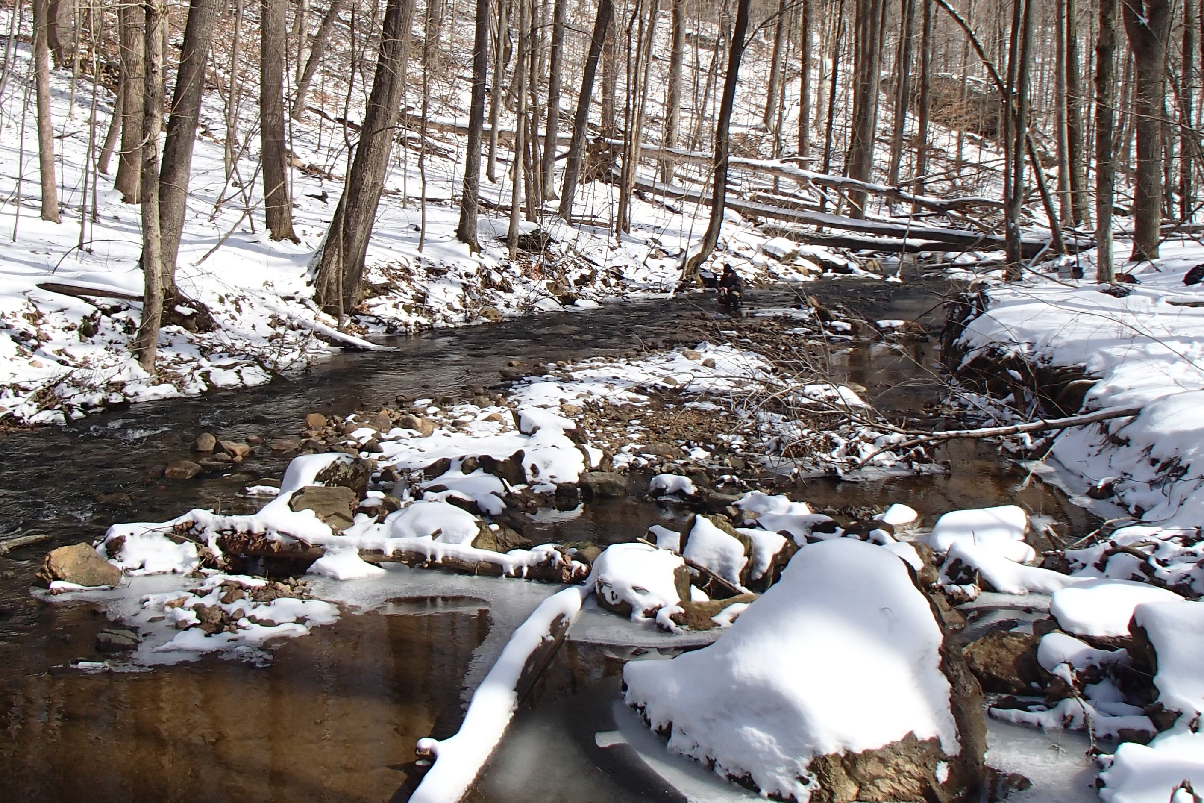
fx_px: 1371
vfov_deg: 32.4
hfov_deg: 47.4
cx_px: 566
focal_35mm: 41
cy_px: 274
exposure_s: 1/500
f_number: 3.9
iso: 100
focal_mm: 5
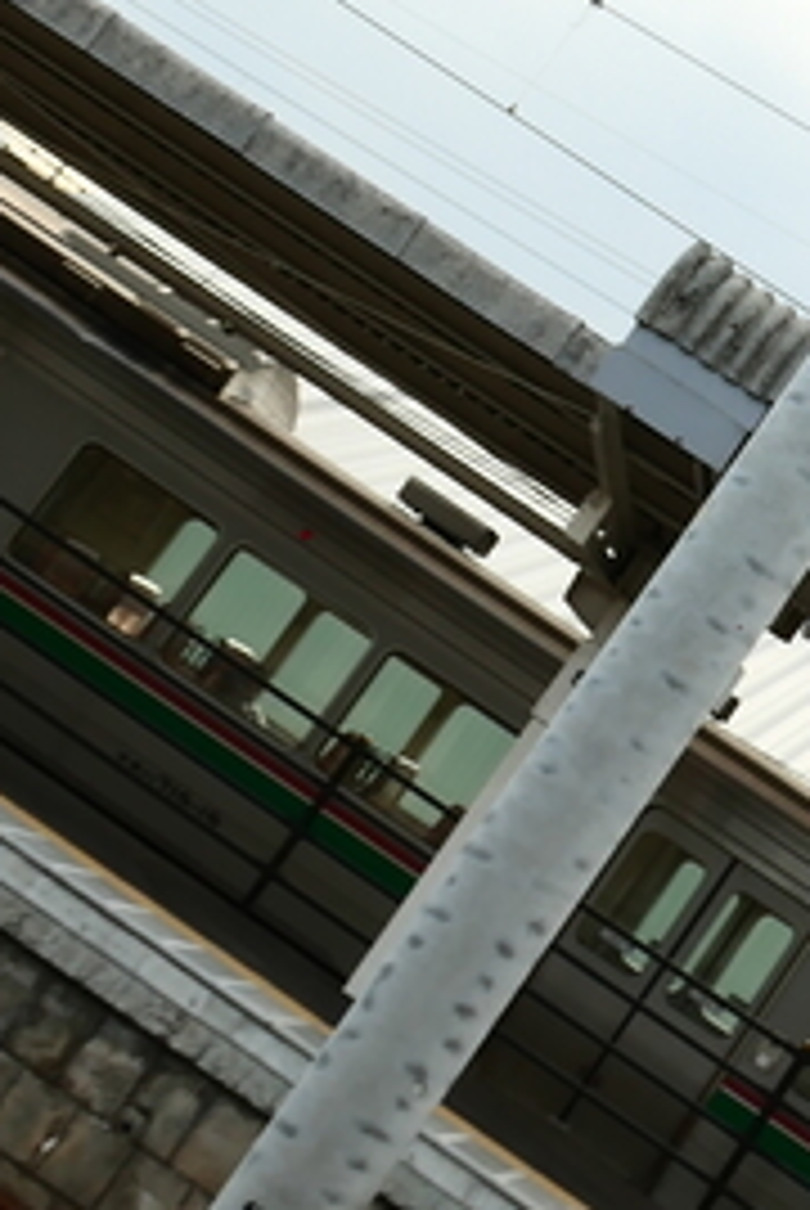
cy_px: 252
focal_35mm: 95
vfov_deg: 21.2
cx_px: 1042
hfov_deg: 13.9
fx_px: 3198
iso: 200
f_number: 4.6
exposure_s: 1/320
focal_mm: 11.7
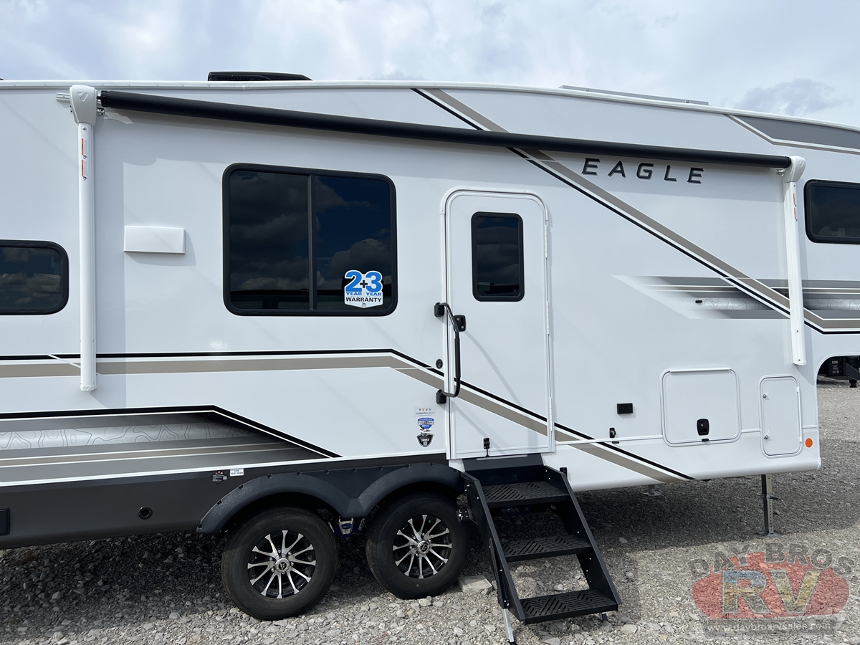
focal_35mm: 26
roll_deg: -1.0
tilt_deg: +2.2
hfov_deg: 67.3
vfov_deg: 53.1
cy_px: 322
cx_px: 430
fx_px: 646
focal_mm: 5.7
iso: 50
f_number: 1.5
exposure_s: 1/4831
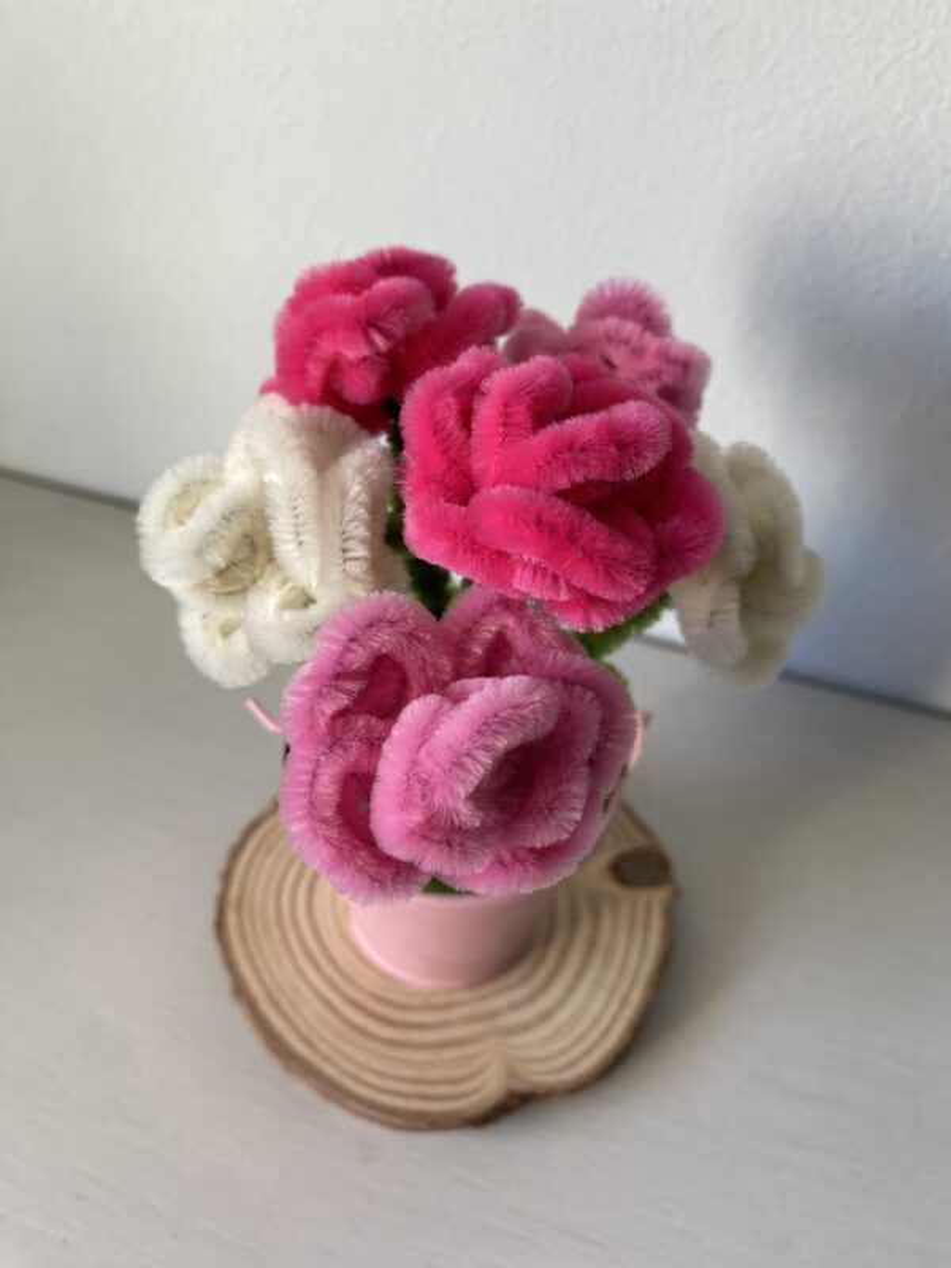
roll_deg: -3.7
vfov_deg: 69.4
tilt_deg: -44.0
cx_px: 476
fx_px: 916
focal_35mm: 25
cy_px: 634
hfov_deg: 54.9
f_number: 1.8
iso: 125
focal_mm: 4.25
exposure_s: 1/112
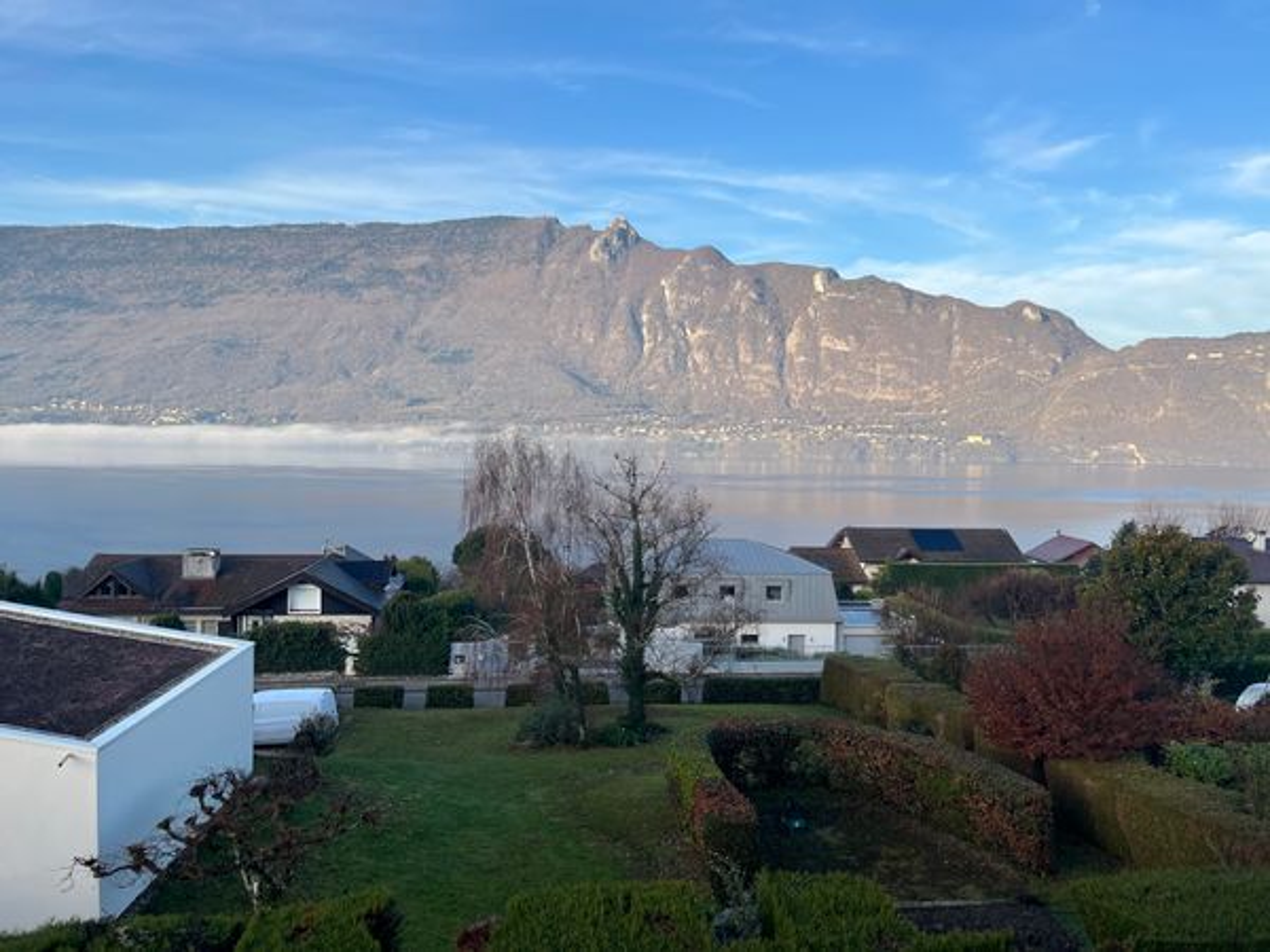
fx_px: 954
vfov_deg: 53.1
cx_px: 635
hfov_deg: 67.3
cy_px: 476
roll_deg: -1.1
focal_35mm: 26
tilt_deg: -1.9
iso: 50
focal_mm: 5.1
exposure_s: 1/1036
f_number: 1.6
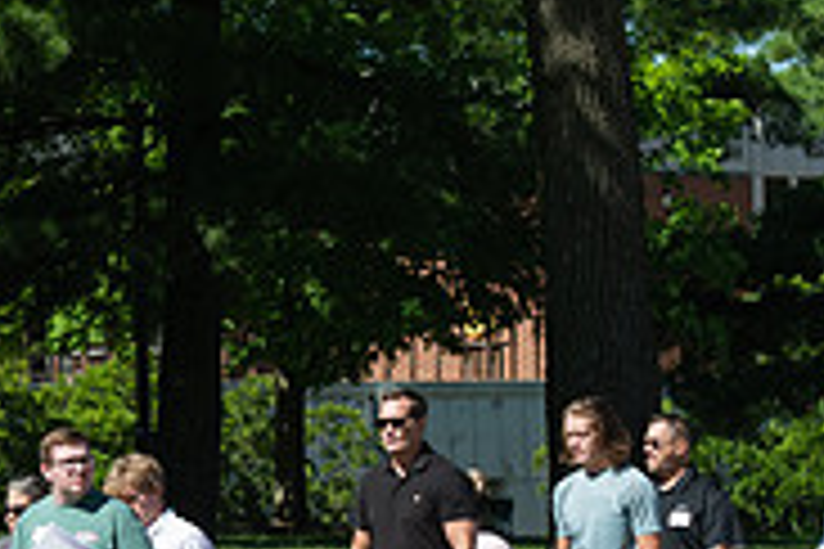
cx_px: 158
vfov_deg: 4.4
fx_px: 7095
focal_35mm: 310
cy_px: 389
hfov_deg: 6.6
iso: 100
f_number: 4.5
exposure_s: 1/640
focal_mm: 98
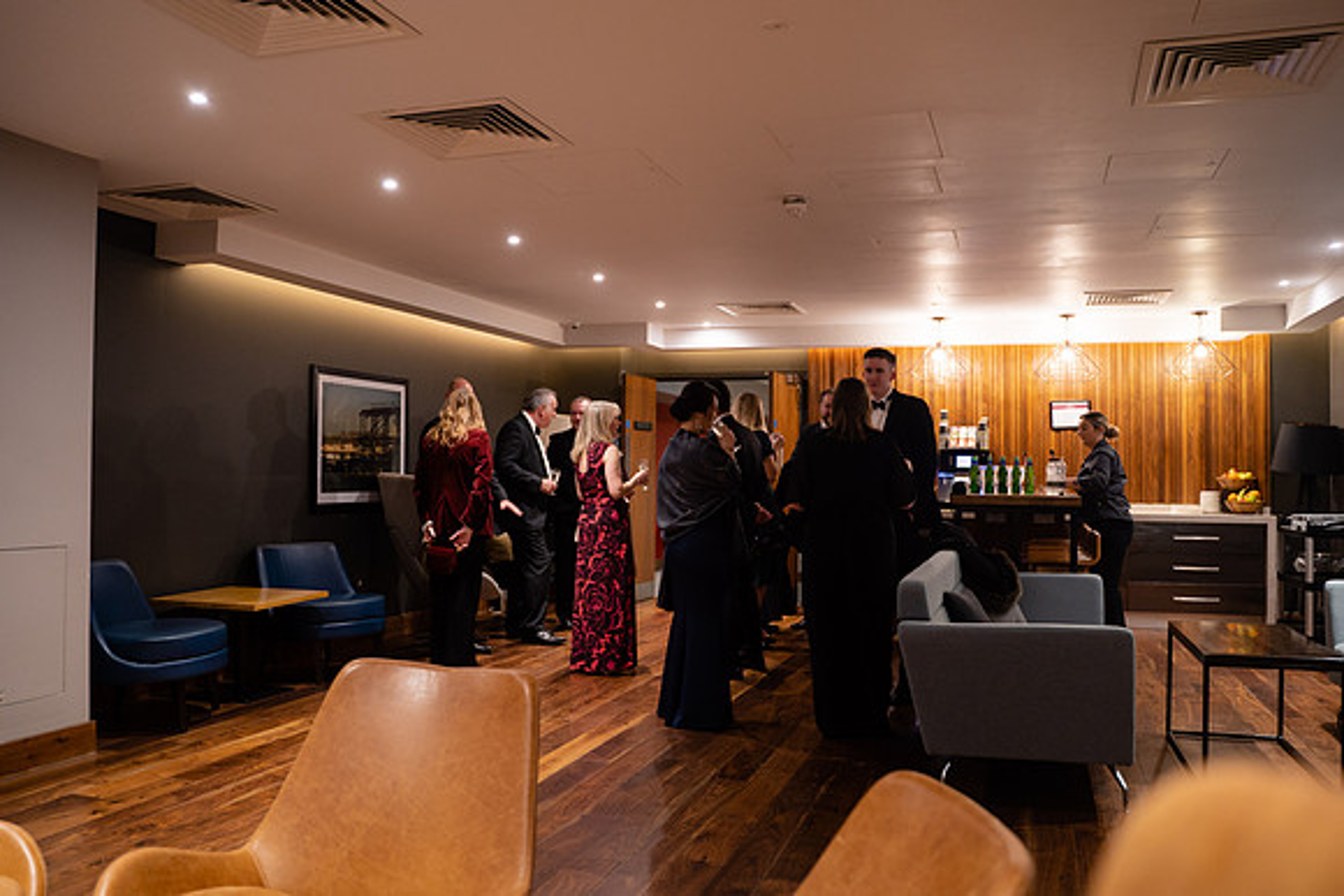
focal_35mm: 29
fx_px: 1076
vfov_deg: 45.2
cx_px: 672
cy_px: 448
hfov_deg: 64.0
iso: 1250
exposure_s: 1/60
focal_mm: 28
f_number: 2.8
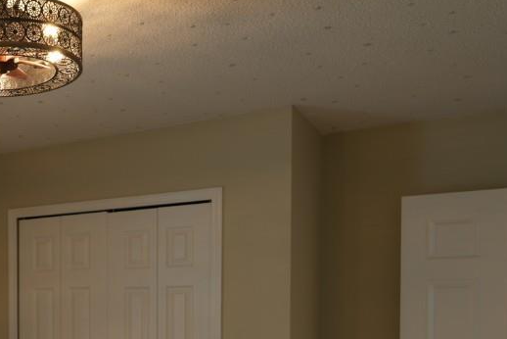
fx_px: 705
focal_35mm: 50
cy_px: 336
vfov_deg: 25.7
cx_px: -34
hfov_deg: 34.7
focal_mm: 16
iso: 100
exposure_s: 1/4
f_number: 5
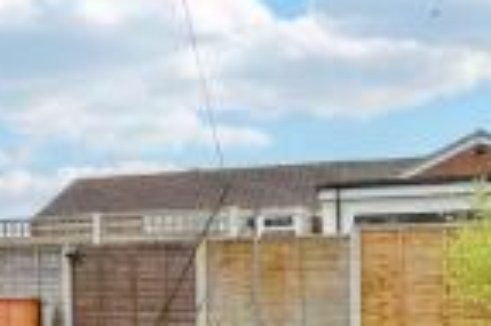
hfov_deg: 37.8
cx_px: 79
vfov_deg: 26.1
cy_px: 293
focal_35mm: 50
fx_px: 681
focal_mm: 10
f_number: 8
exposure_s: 1/250
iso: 160
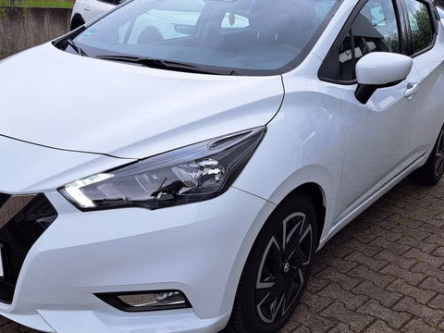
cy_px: 191
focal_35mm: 40
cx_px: 211
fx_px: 513
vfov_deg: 35.9
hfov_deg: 46.8
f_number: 1.8
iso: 50
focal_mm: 5.23
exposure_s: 1/268
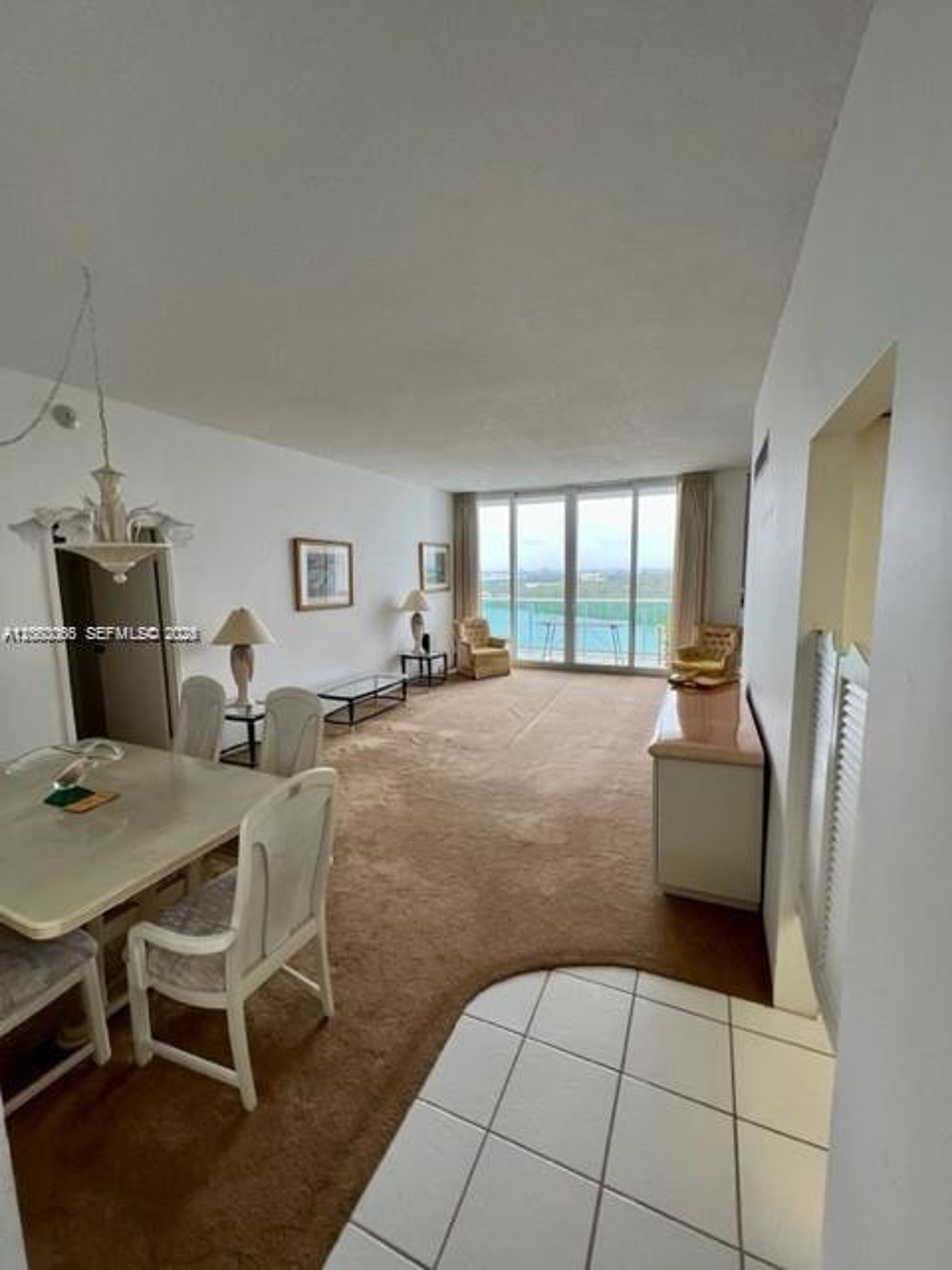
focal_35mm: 13
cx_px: 476
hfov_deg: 89.9
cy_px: 635
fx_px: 477
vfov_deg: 106.2
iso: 32
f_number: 1.8
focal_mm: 1.57
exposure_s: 1/99
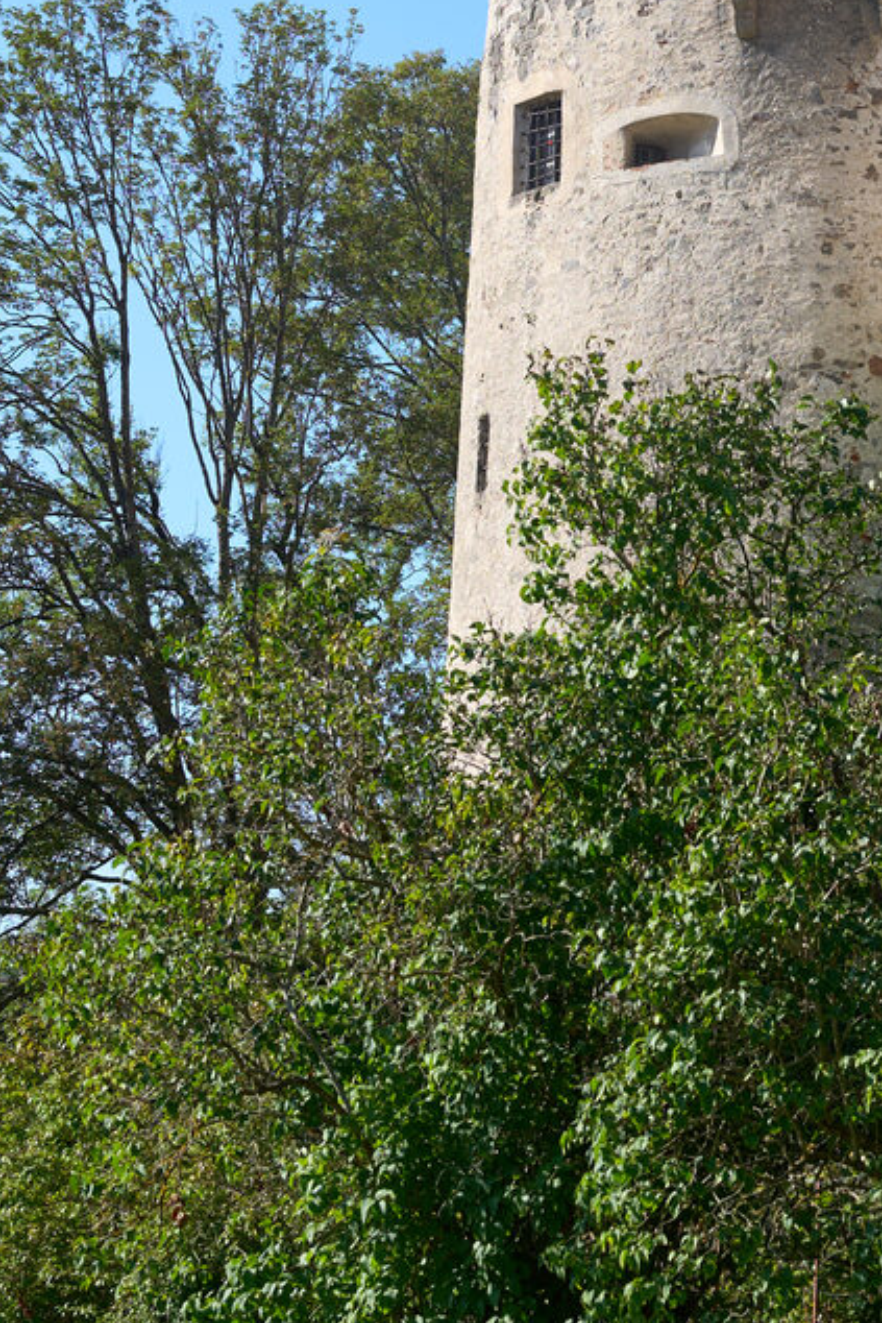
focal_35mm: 106
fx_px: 3893
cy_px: 38
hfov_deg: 12.7
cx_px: 981
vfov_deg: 18.8
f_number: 5.6
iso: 100
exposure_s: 1/320
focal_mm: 42
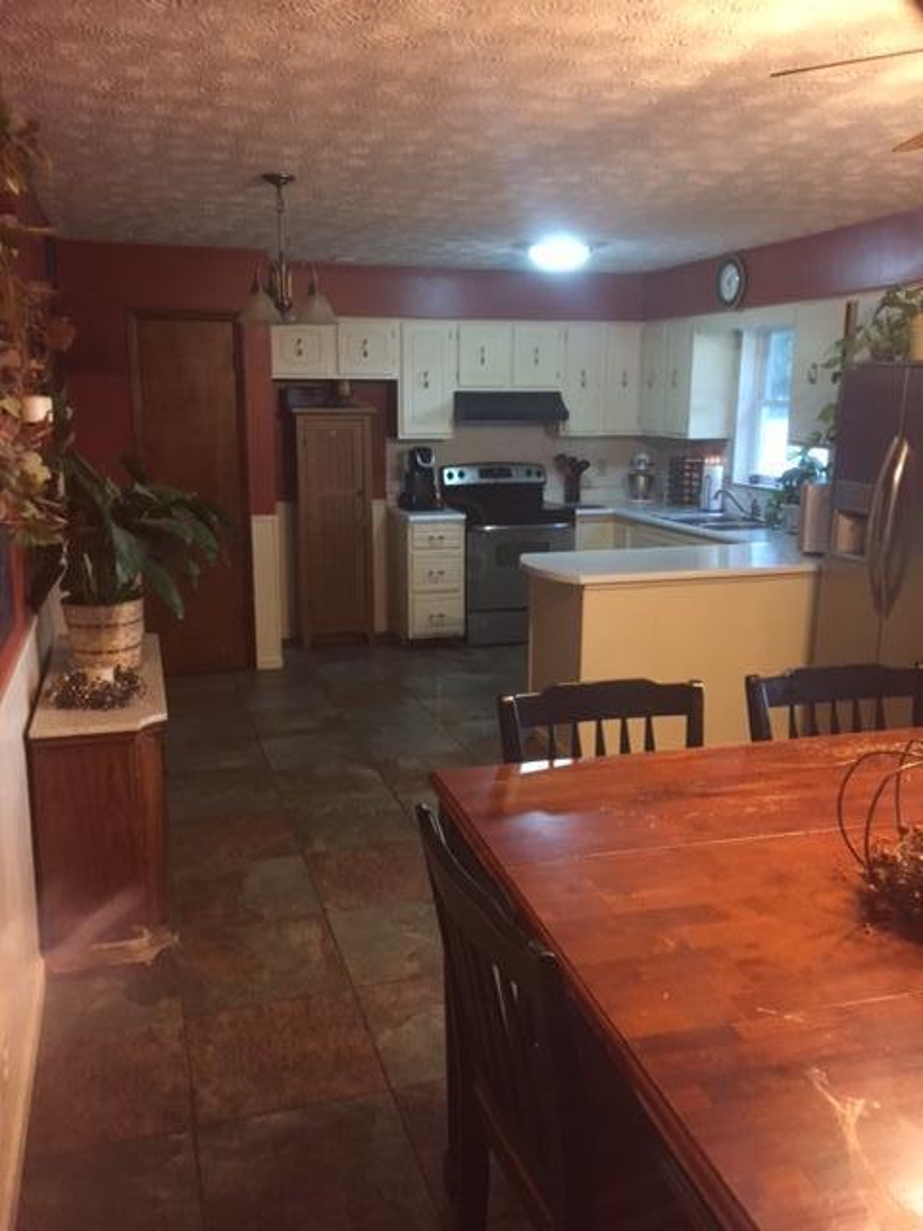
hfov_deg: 48.2
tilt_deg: -11.6
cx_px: 462
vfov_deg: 61.7
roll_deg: -0.4
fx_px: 1031
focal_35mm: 29
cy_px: 616
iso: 320
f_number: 2.2
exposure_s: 1/15
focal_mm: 4.15
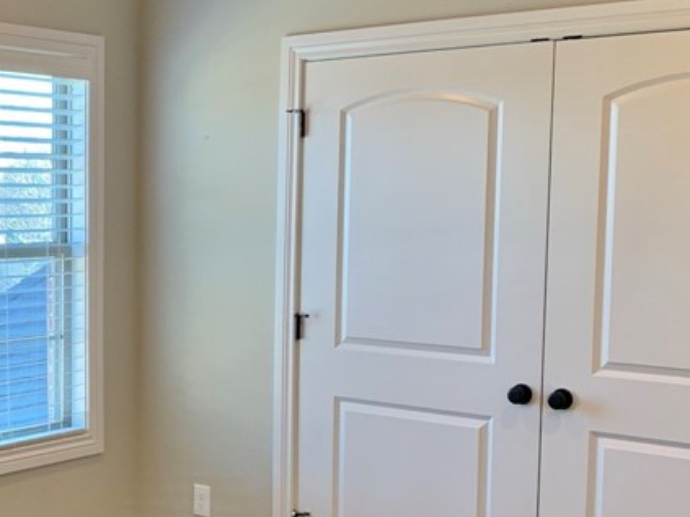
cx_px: 73
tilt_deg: -4.9
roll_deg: +0.1
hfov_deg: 29.5
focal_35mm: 63
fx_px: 1255
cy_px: 328
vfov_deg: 23.2
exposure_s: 1/60
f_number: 1.8
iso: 100
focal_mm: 4.25
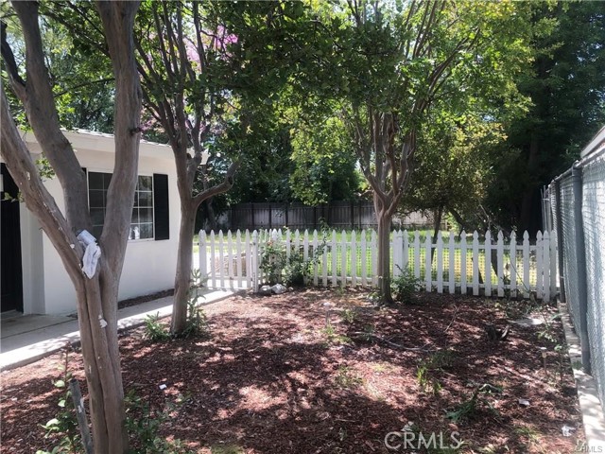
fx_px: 489
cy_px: 227
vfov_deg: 49.7
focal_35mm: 28
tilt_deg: -3.8
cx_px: 302
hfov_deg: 63.4
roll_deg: +1.3
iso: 20
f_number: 1.8
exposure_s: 1/312
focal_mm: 3.99
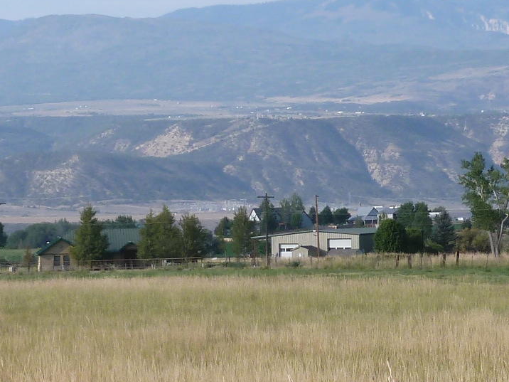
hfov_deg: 10.6
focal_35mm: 186
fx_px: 2735
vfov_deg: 7.9
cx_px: 57
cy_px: 462
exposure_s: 1/400
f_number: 4.3
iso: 100
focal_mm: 9.4
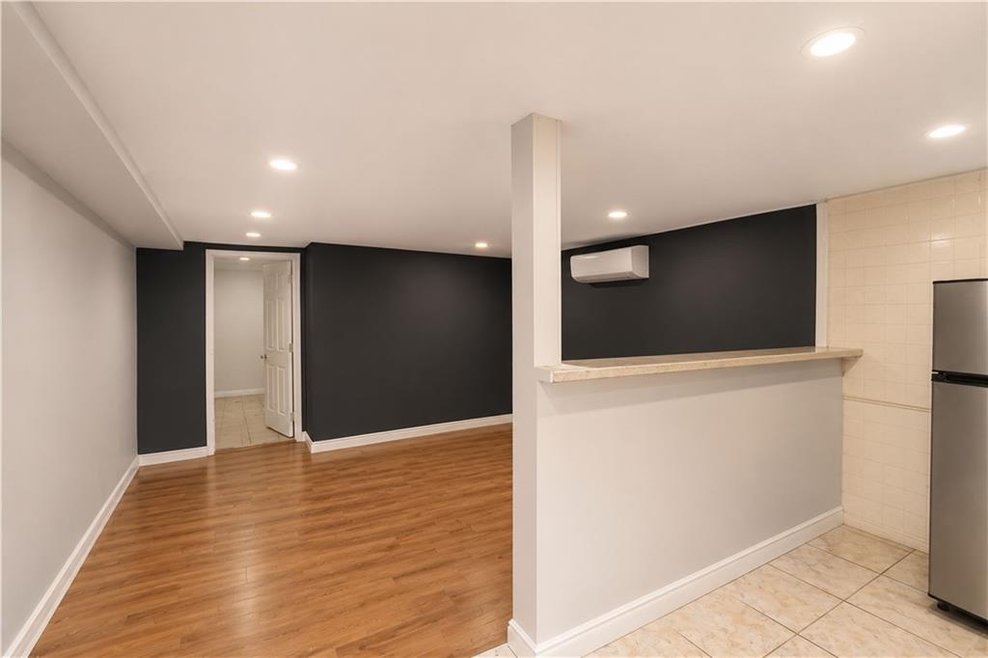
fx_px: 412
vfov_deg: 77.3
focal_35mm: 15
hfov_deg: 100.4
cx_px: 494
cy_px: 329
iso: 2000
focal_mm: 10
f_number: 5.6
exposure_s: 1/13
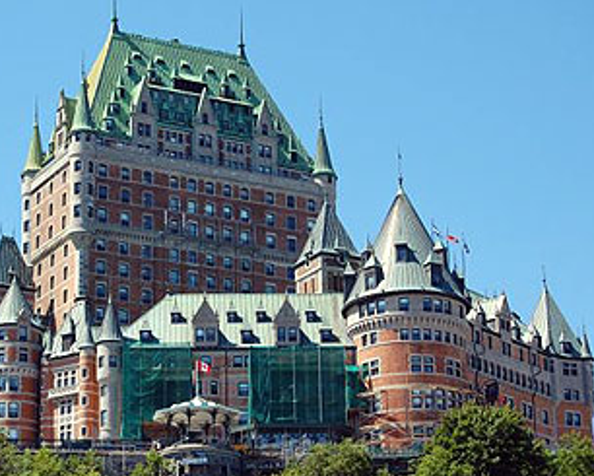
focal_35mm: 114
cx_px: 190
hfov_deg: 16.9
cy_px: 243
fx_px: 1999
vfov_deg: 13.6
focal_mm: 55
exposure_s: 1/250
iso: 200
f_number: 8
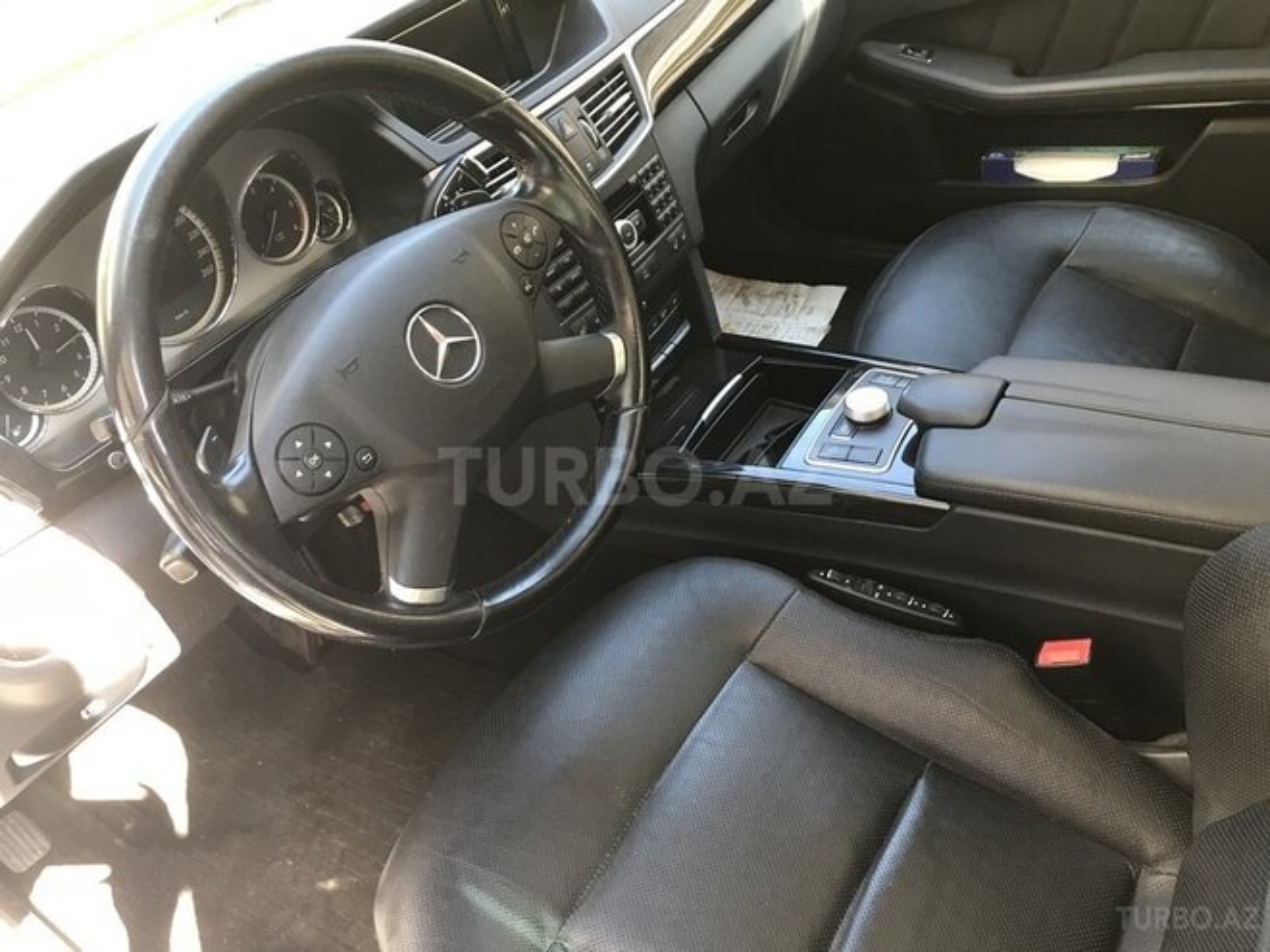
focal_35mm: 28
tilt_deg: -39.3
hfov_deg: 63.4
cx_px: 635
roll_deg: +12.3
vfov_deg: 49.7
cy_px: 476
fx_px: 1027
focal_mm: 3.99
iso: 32
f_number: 1.8
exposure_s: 1/31
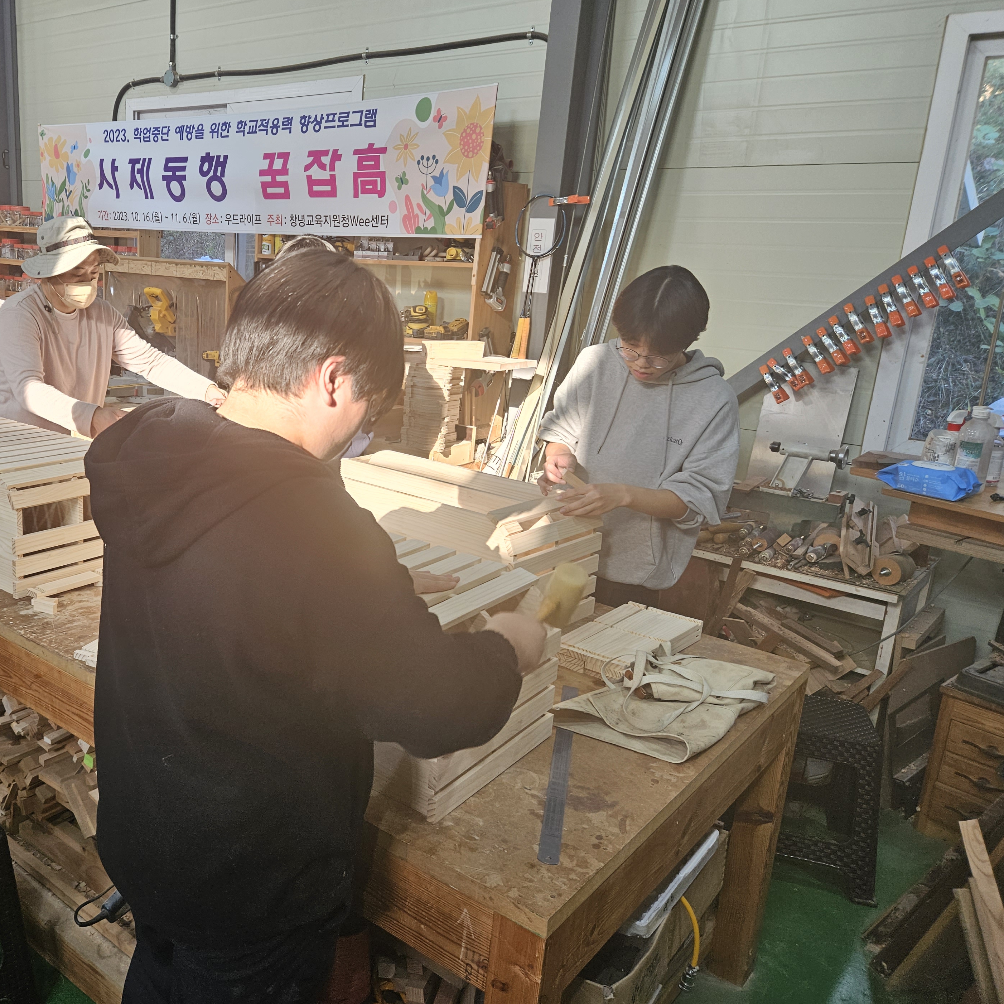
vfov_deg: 55.6
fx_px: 952
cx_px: 299
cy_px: 492
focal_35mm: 29
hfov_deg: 54.0
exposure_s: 1/120
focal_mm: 5.4
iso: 64
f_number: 1.8
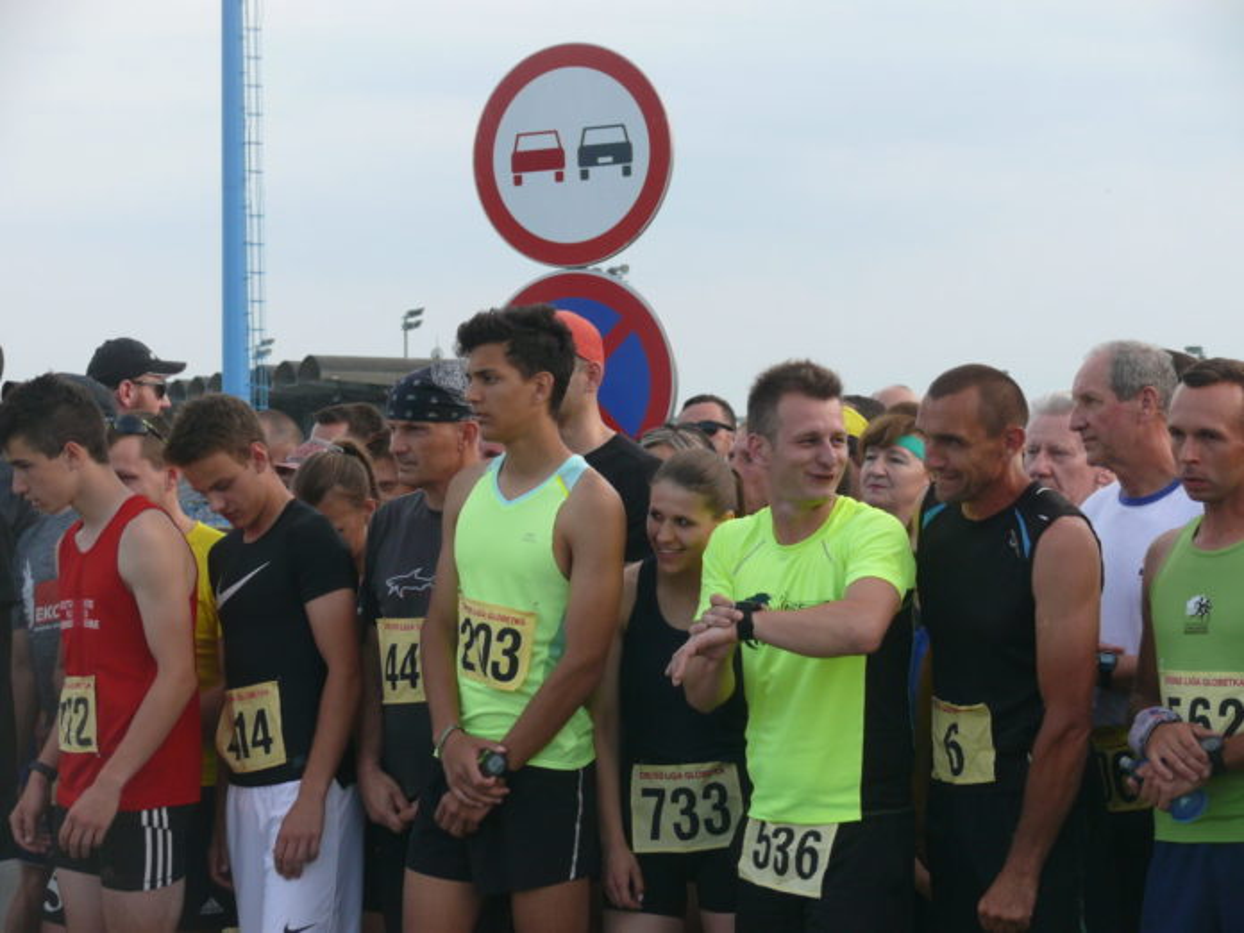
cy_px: 466
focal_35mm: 113
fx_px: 4061
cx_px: 622
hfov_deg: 17.4
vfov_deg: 13.1
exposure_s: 1/200
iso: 100
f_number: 4
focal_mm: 23.9
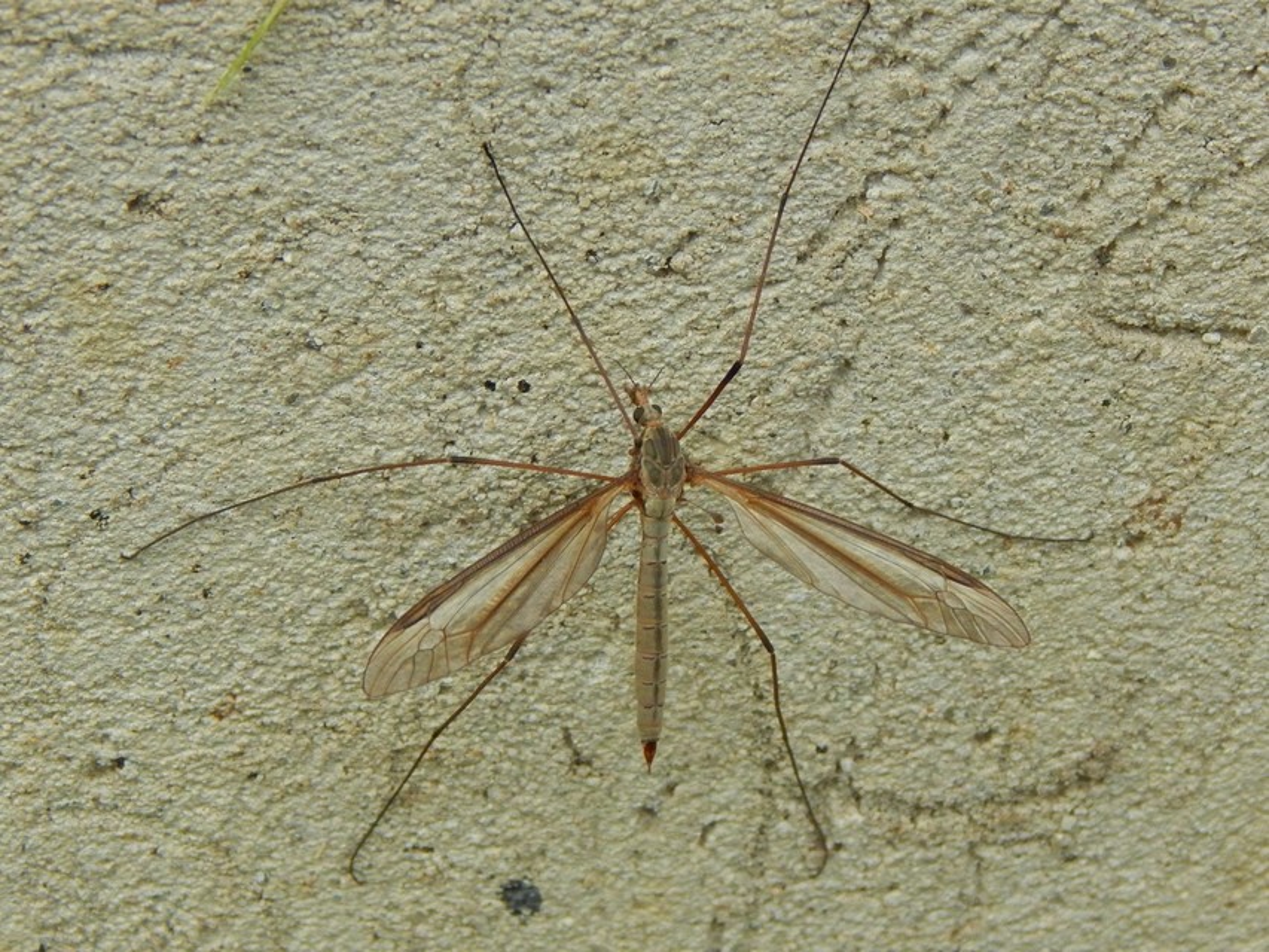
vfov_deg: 15.9
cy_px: 476
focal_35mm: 93
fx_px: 3410
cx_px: 634
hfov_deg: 21.1
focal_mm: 16.6
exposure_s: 1/20
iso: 400
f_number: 4.4
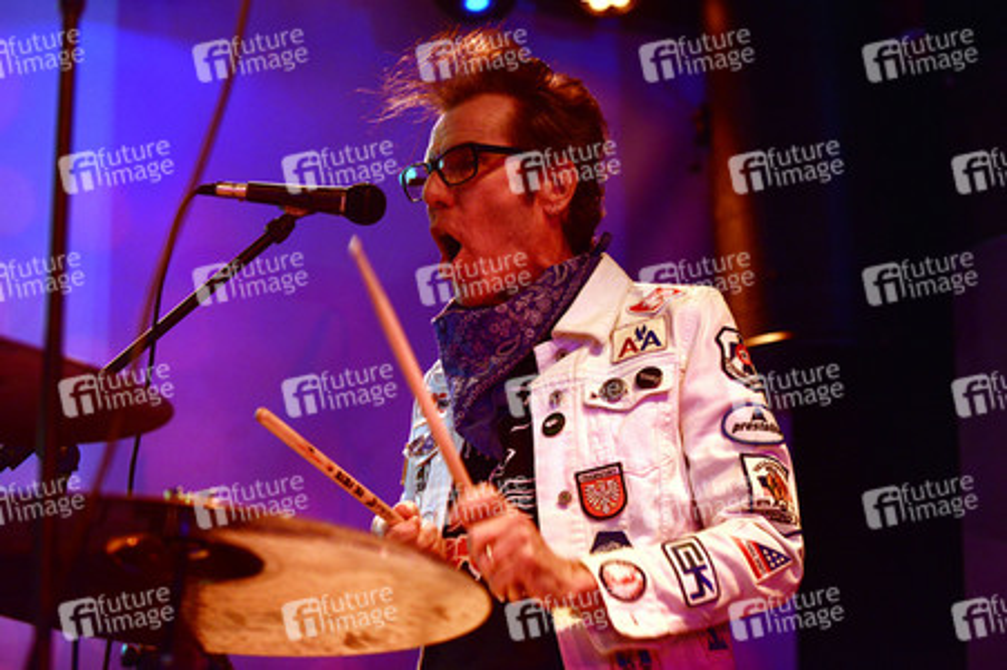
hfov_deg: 28.9
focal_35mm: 70
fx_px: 1957
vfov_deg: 19.4
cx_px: 504
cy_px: 335
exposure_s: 1/160
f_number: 2.8
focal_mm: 70
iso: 2000
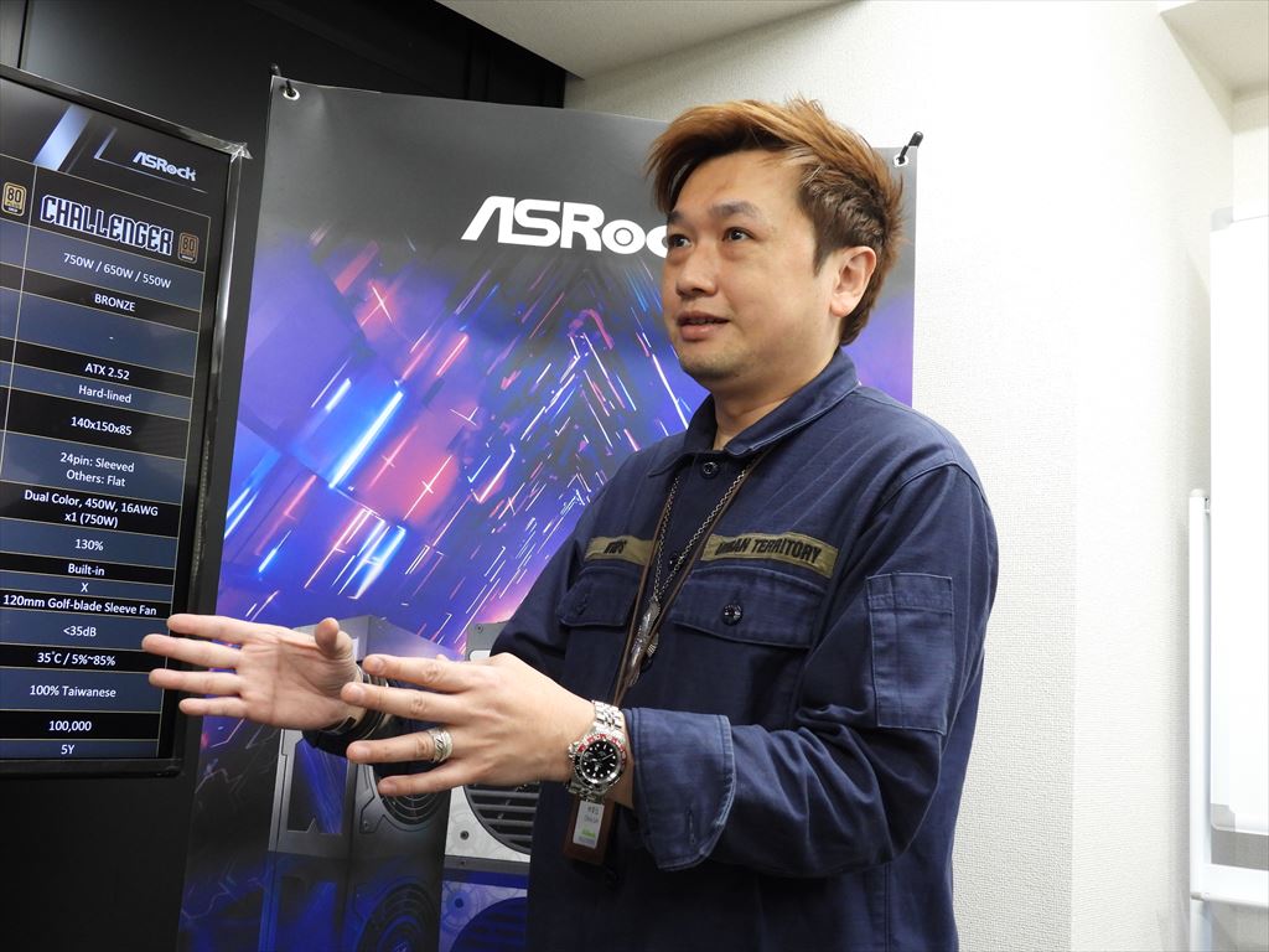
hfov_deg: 46.8
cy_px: 476
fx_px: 1466
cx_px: 634
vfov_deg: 36.0
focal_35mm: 40
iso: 280
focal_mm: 7.1
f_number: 3.2
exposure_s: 1/30
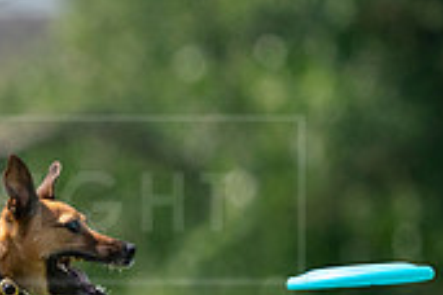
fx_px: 17165
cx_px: -122
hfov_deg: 1.5
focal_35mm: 1395
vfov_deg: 1.0
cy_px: 245
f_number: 6.3
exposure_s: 1/4000
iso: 2000
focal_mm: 411
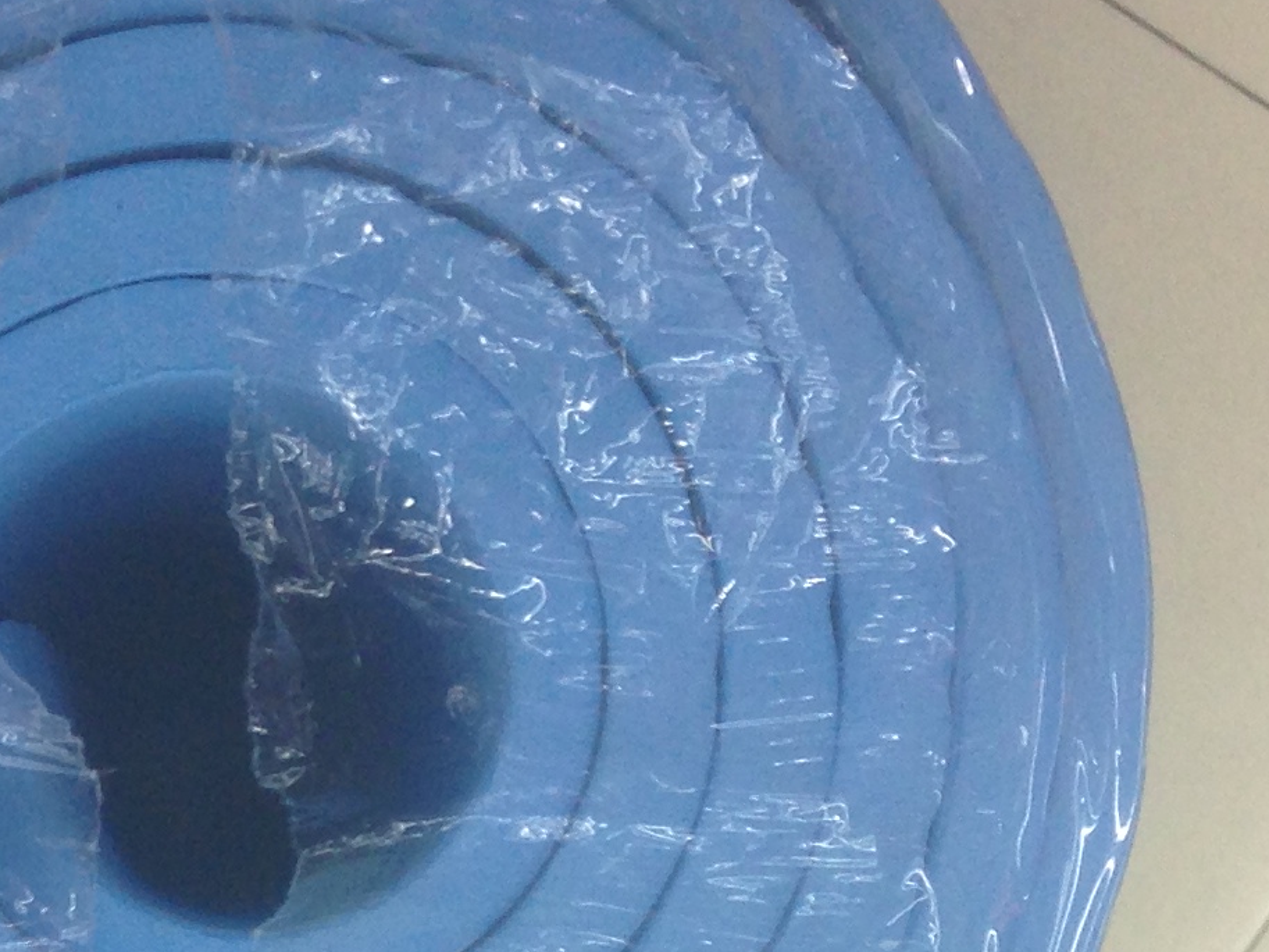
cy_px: 1437
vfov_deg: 12.0
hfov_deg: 16.2
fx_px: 4326
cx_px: -145
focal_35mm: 118
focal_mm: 4.12
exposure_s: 1/24
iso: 50
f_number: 2.4
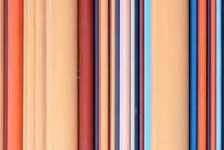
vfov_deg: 6.8
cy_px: 238
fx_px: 1233
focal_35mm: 198
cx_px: -18
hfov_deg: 10.3
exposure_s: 1/125
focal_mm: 62
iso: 64
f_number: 5.6
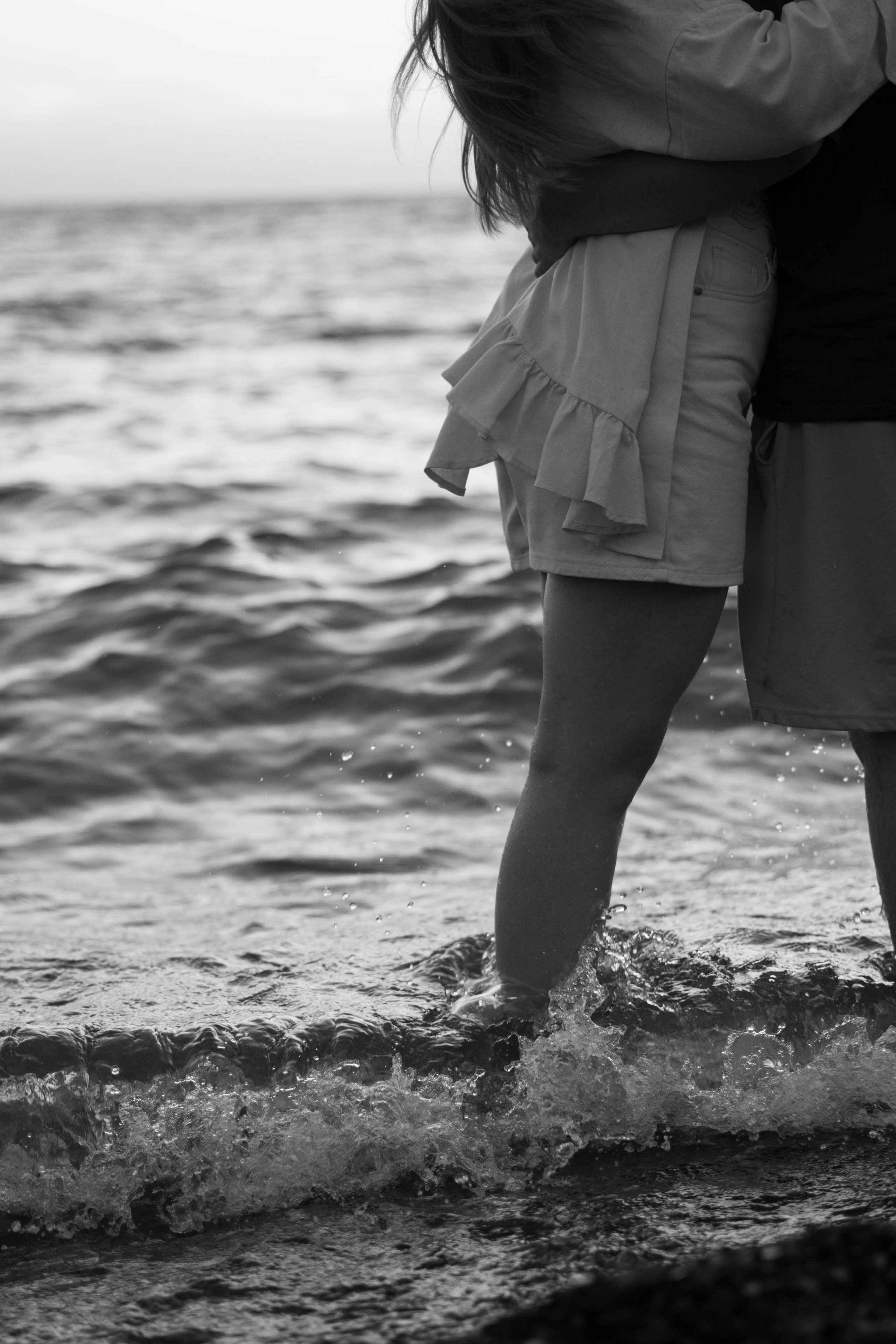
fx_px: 2800
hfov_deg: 18.2
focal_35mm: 75
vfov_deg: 27.0
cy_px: 672
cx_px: 448
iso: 125
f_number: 2
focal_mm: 50
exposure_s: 1/640
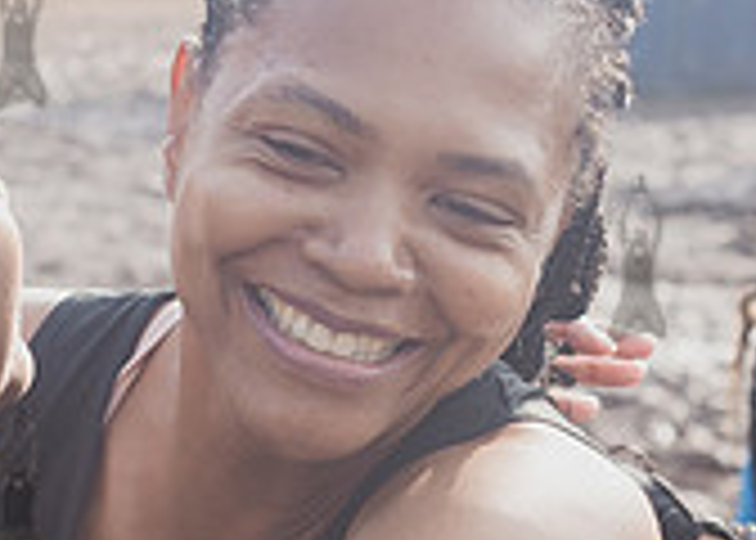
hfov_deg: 13.9
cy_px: 565
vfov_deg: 10.0
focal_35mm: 143
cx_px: 36
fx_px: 3070
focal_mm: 35
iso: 250
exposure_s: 1/640
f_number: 4.5
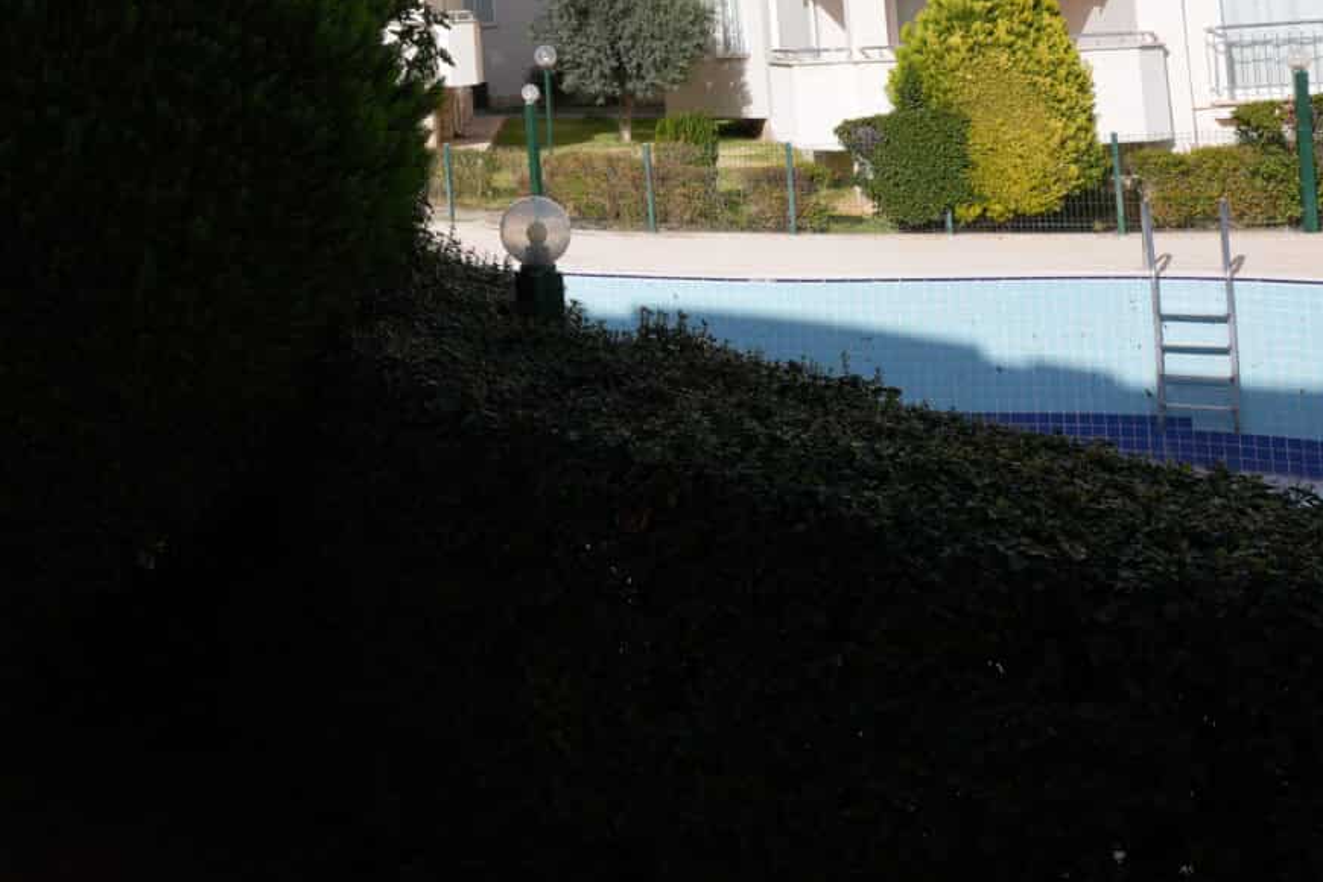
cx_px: 47
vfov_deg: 31.1
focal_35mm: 40
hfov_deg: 42.8
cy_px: 13
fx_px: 1470
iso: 100
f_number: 8
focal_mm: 17
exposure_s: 1/250
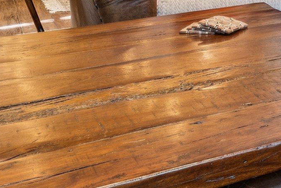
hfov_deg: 20.2
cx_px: 418
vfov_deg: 14.0
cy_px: -146
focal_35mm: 87
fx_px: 680
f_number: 13
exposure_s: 2.5
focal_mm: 16.4
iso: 100
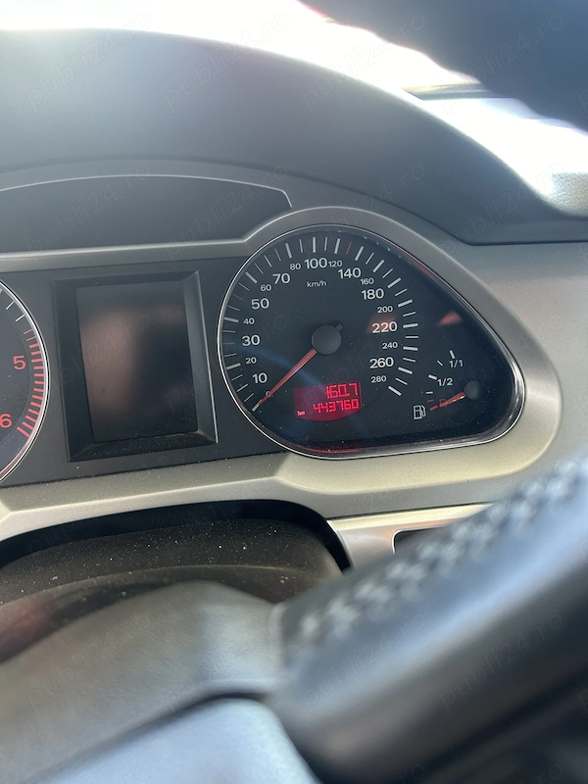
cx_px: 294
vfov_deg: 67.3
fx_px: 589
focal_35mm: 26
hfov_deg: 53.1
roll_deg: +0.6
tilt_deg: -29.6
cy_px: 392
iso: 160
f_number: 1.5
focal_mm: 5.7
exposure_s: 1/59
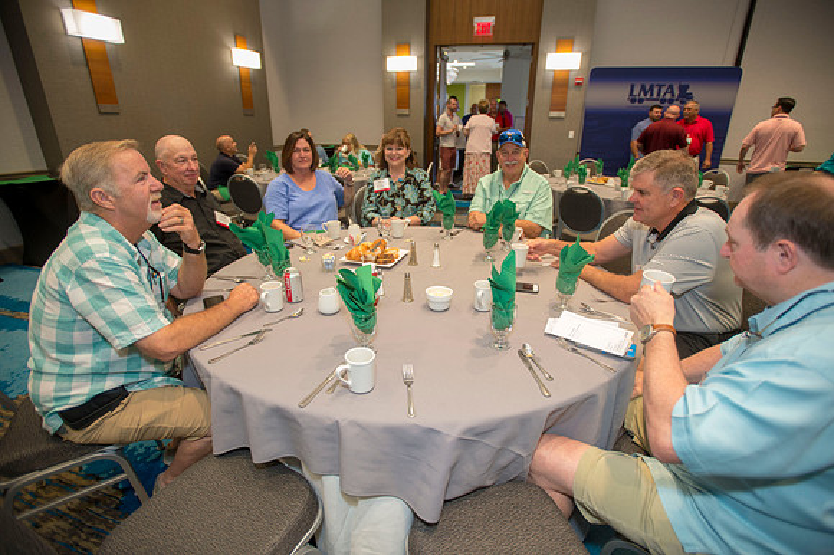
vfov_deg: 70.4
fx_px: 394
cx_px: 417
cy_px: 278
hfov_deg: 93.3
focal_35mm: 17
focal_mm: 17
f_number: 2.8
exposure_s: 1/160
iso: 1600
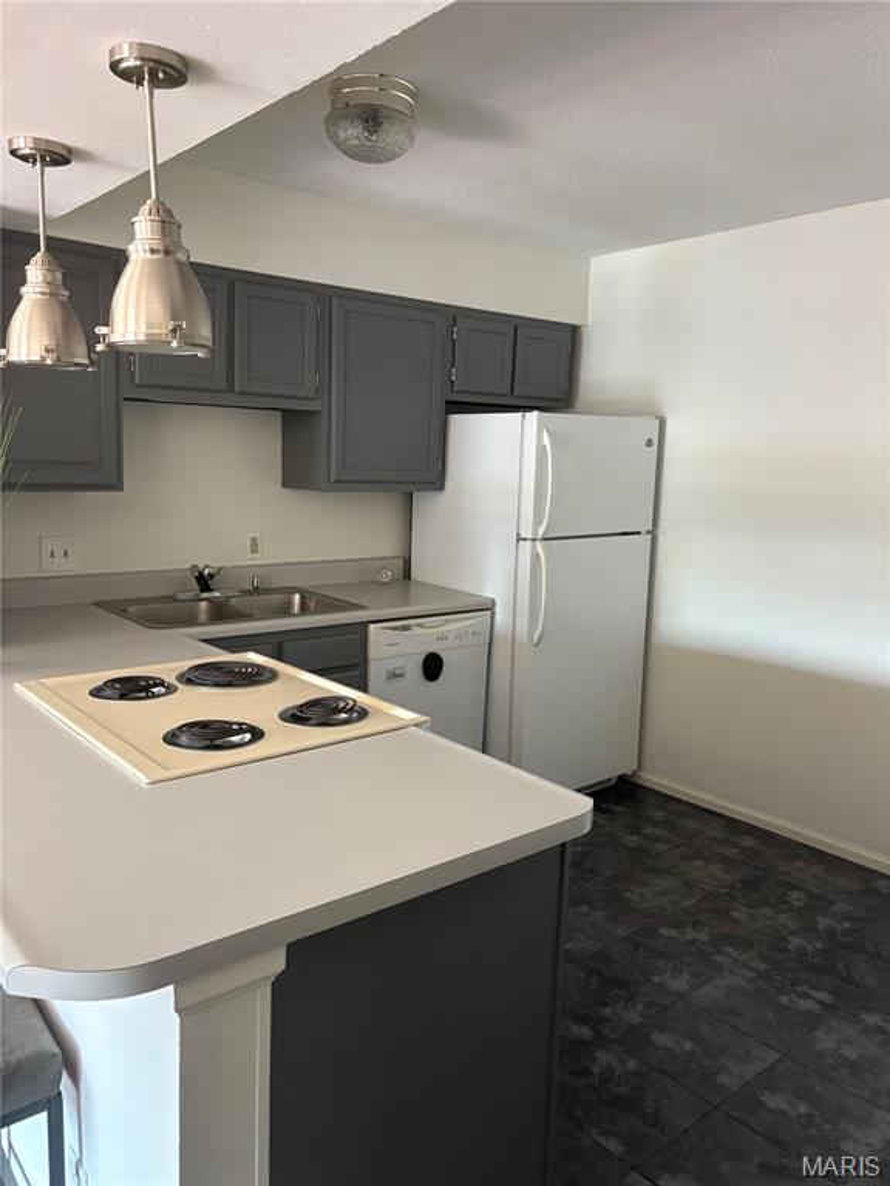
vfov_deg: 67.3
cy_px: 593
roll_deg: -1.4
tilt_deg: -7.9
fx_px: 891
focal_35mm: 26
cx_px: 445
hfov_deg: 53.1
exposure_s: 1/60
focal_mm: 5.96
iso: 250
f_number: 1.6
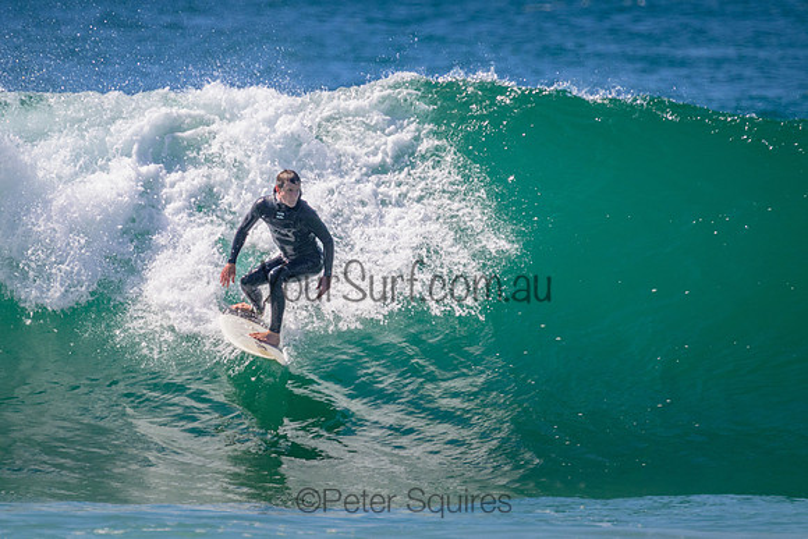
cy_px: 233
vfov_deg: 1.5
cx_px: 367
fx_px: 20463
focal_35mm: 912
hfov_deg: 2.3
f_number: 11
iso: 1000
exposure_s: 1/1600
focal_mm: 800
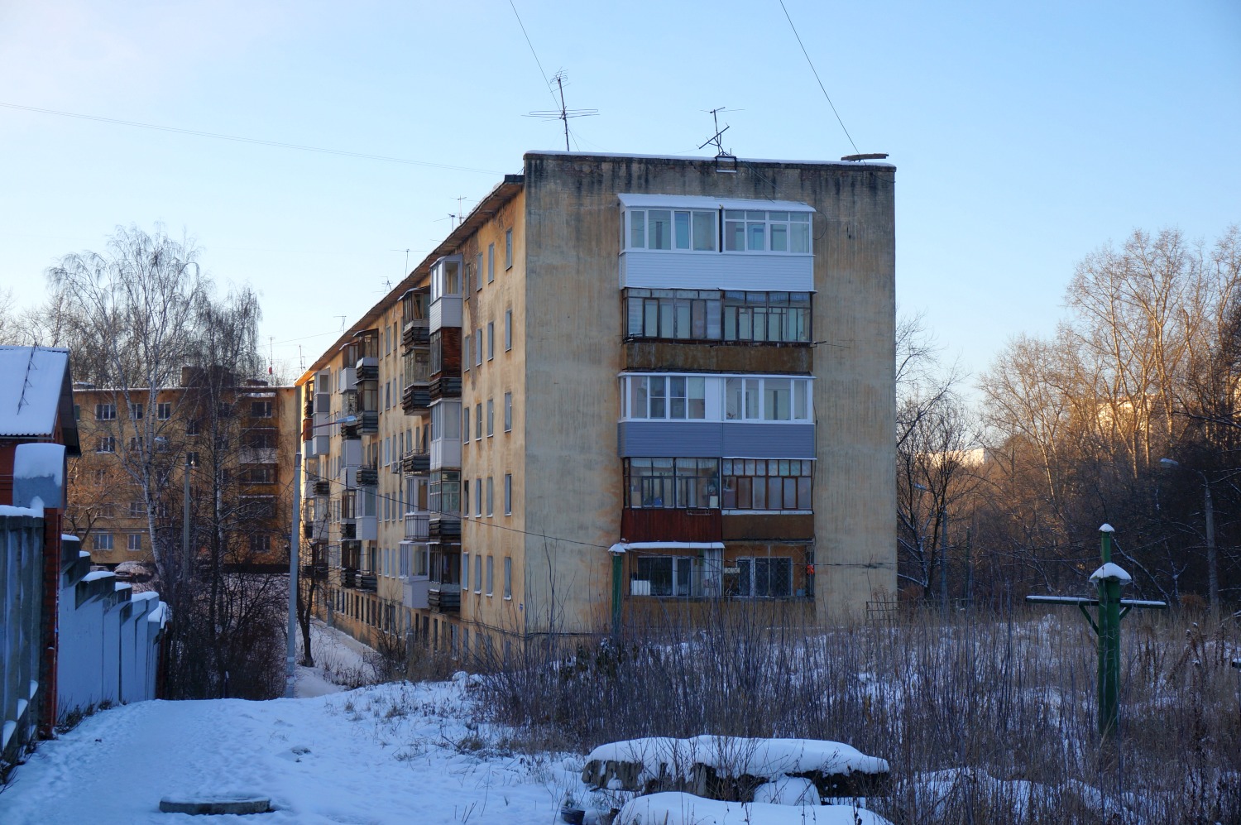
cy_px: 412
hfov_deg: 35.1
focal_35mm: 57
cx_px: 620
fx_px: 1963
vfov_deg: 23.7
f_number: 10
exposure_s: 1/80
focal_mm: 38
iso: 100
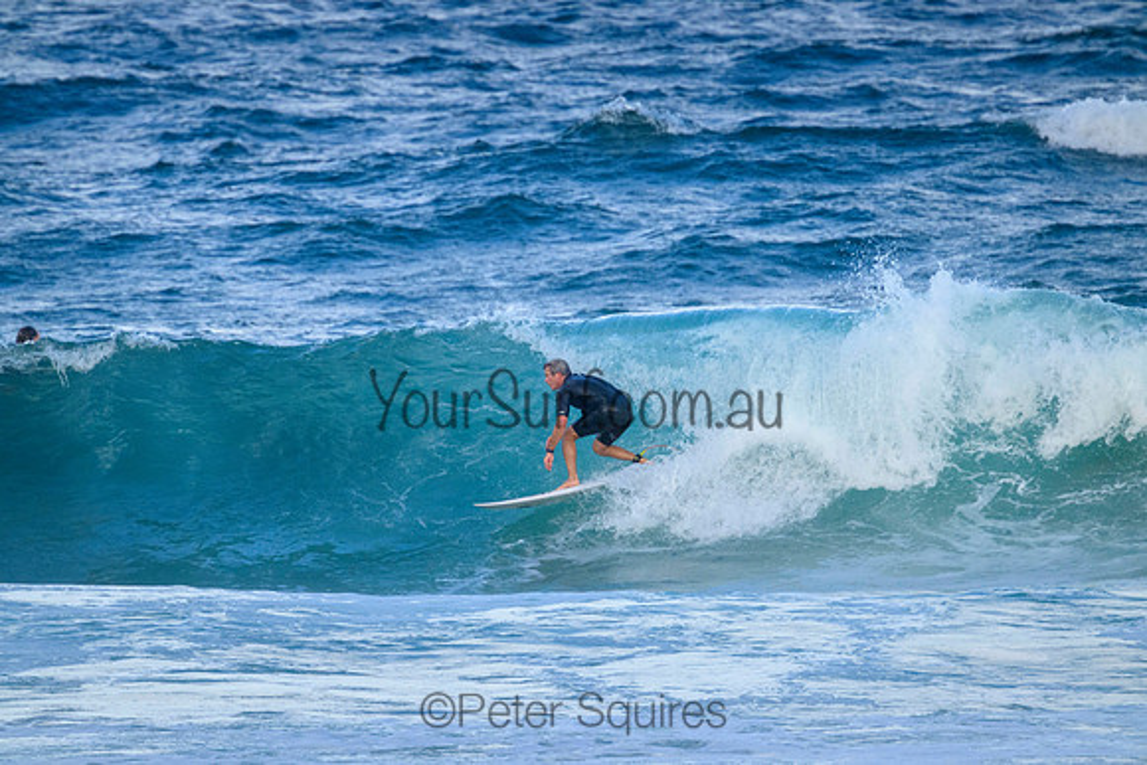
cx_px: 574
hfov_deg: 2.6
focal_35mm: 800
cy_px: 382
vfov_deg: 1.7
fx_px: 25494
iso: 2500
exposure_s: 1/1600
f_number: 11
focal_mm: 800
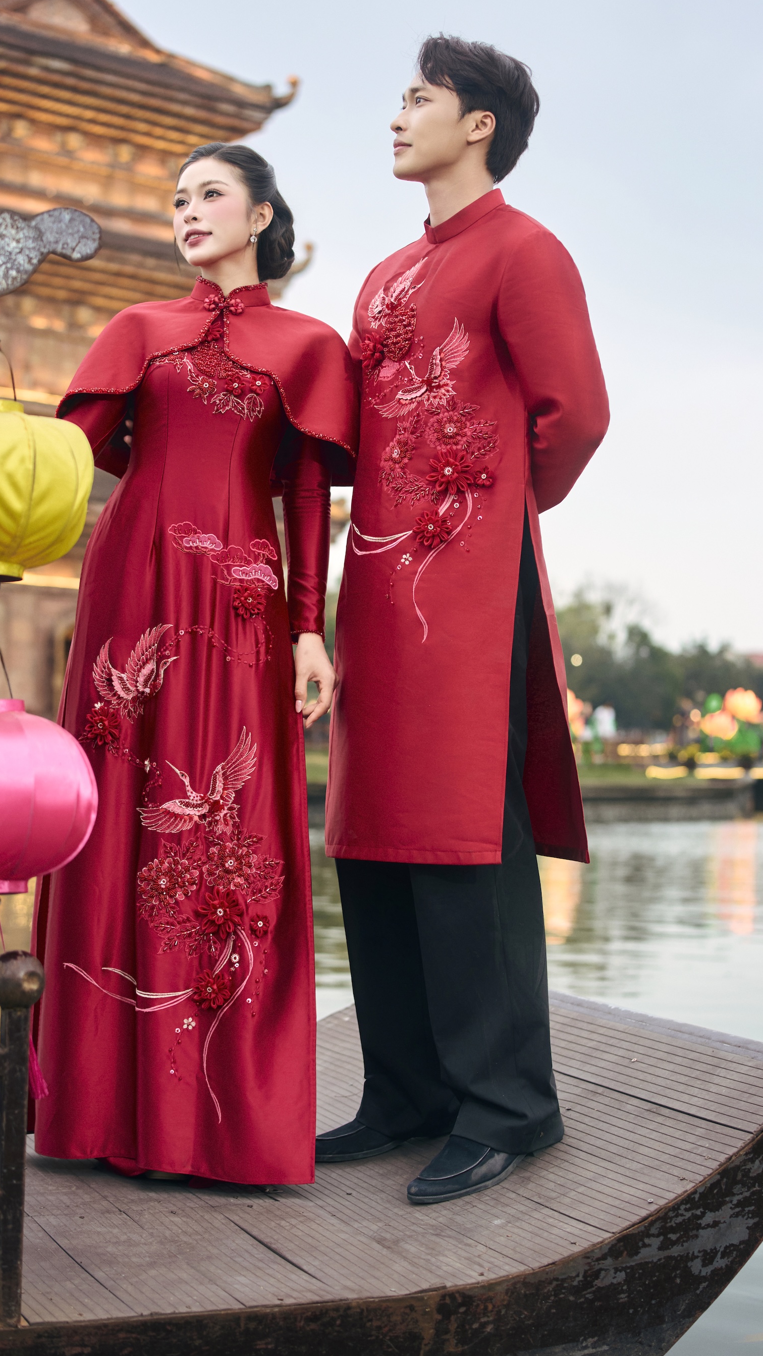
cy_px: 680
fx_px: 2086
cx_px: 354
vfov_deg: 36.0
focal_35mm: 58
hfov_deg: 20.7
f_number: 2.8
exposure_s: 1/160
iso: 500
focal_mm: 55
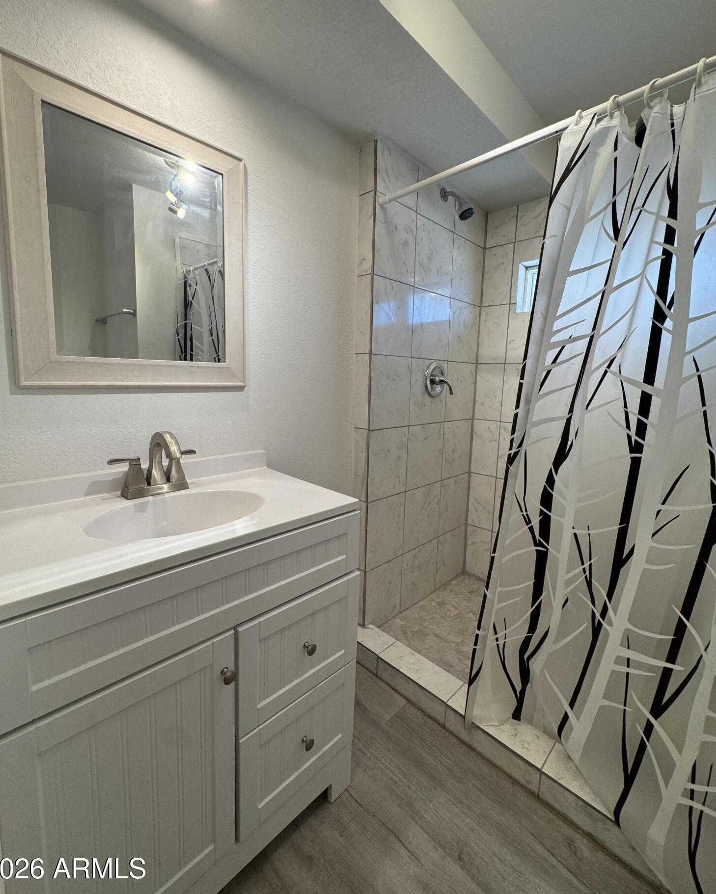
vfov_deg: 96.7
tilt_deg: -7.7
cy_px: 423
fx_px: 397
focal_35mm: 15
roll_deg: -2.0
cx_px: 349
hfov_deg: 84.0
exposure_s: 1/120
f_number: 2.2
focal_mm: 2.22
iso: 80
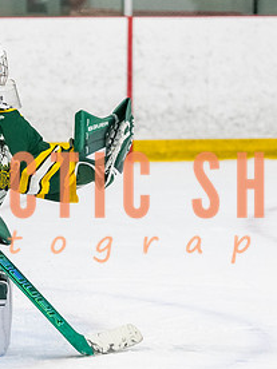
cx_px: 17
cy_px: 175
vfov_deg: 5.9
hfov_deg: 4.4
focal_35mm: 334
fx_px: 3564
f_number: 3.2
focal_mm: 105
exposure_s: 1/640
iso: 2500
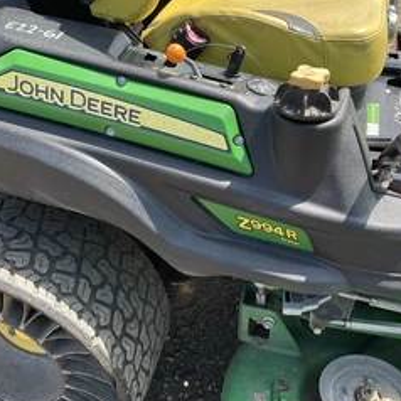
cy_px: 187
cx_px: 165
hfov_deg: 39.0
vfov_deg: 39.2
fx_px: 564
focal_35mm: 43
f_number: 1.8
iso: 25
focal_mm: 3
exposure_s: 1/435
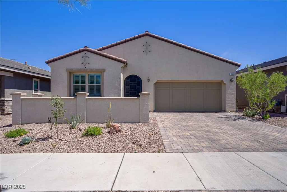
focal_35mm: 21
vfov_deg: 59.5
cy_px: 96
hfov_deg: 81.2
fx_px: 167
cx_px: 144
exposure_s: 1/400
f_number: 7.1
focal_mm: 21
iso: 100
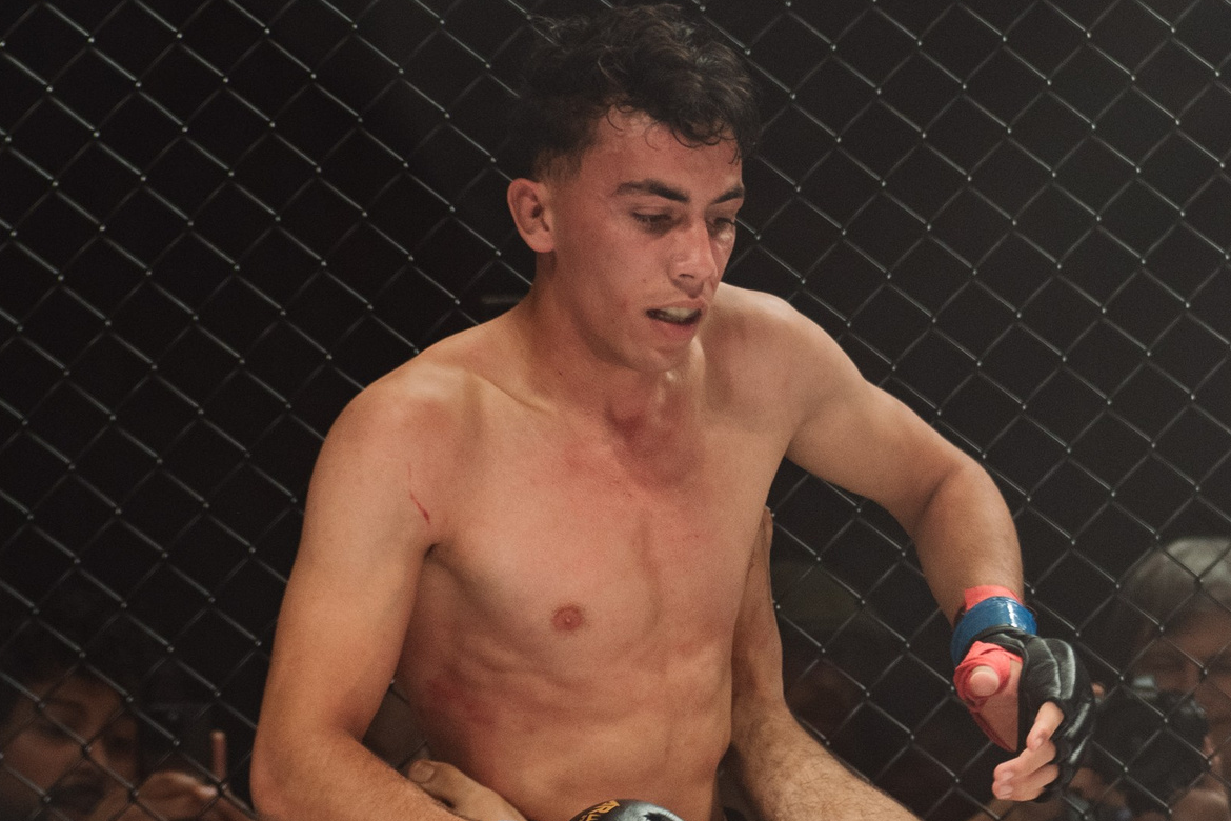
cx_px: 834
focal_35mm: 254
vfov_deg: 5.4
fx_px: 8685
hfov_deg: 8.1
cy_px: 757
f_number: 4
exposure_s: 1/320
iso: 900
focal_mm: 116
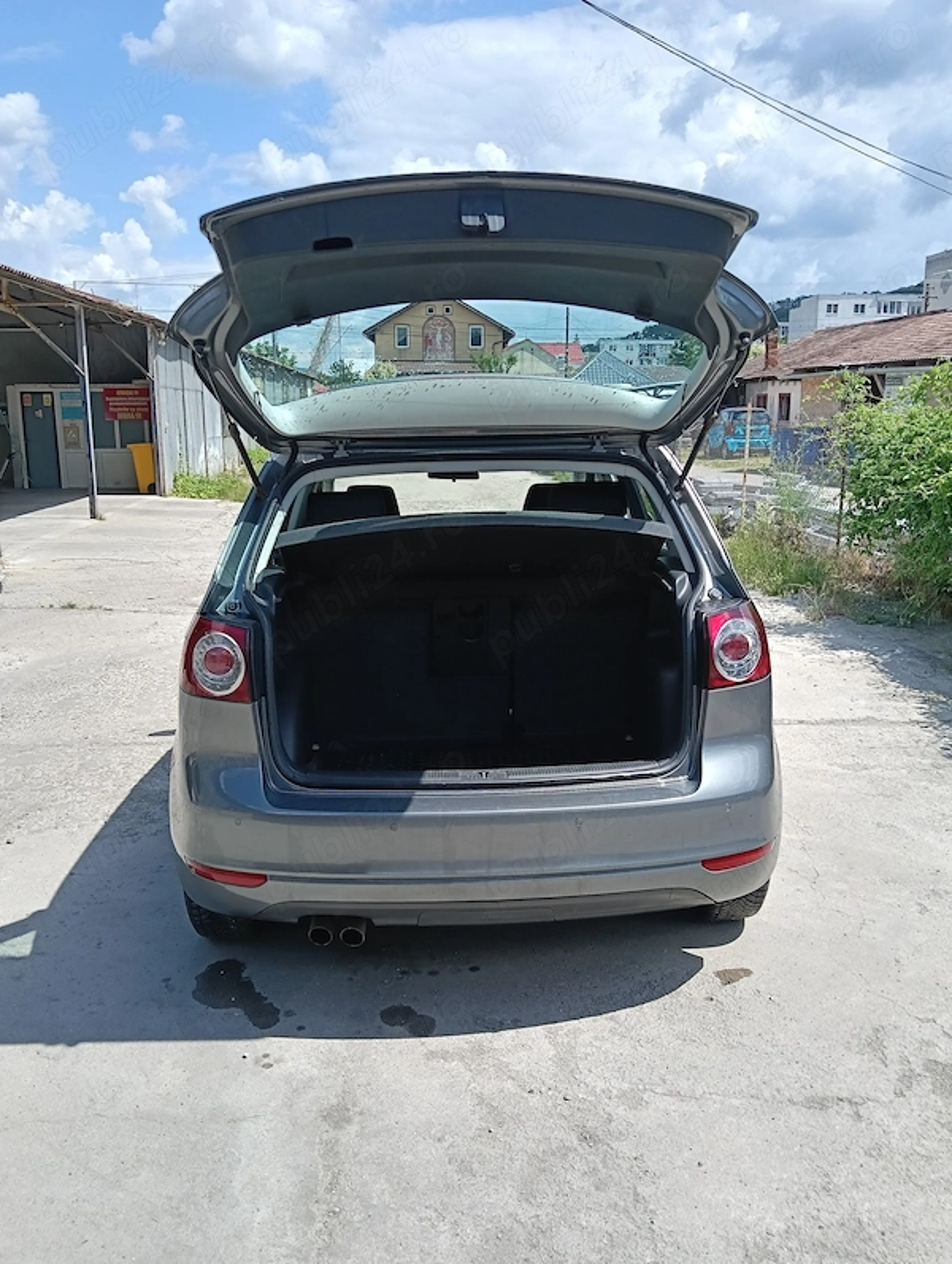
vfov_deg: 65.3
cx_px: 476
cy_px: 632
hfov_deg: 51.5
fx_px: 988
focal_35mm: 27
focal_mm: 3.98
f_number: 1.8
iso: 64
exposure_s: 1/700
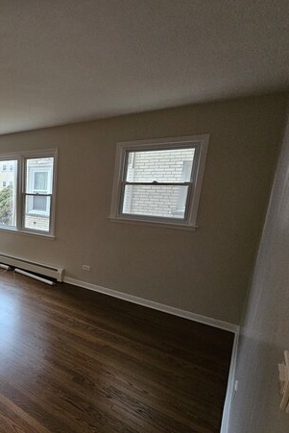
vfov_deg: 83.7
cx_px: -4
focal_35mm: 20
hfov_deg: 49.6
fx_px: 241
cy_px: 237
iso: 500
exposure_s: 1/30
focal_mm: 2.2
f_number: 2.2
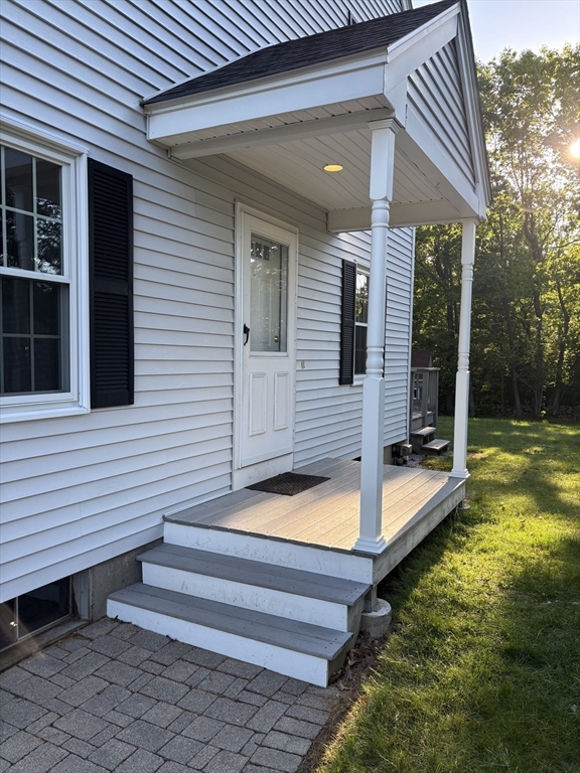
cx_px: 290
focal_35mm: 26
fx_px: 581
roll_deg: -0.8
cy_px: 386
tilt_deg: -3.0
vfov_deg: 67.3
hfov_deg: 53.1
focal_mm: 5.96
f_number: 1.6
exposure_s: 1/349
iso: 50
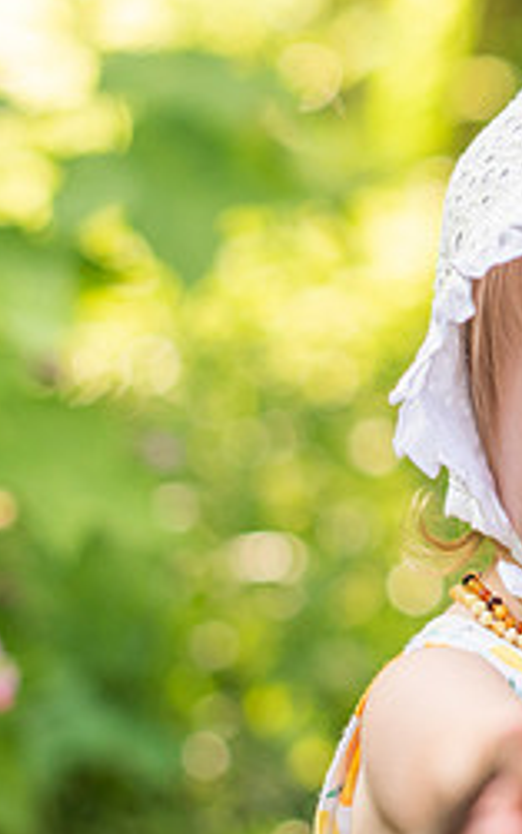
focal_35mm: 118
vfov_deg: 17.7
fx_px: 2684
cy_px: 390
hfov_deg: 10.9
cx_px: 672
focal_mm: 50
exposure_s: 1/640
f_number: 2.2
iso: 200
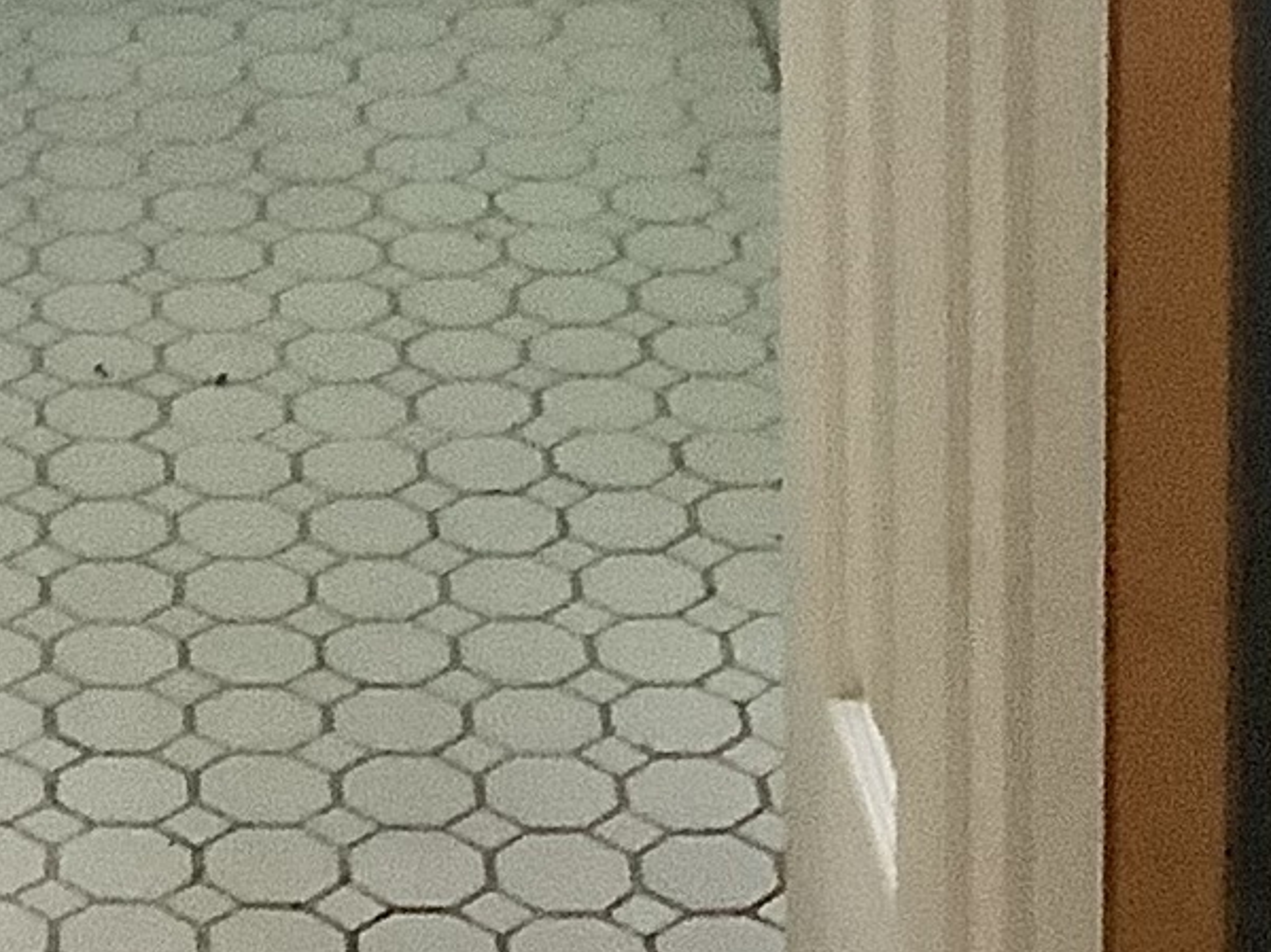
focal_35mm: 159
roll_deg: +1.4
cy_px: -1045
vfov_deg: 8.7
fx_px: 5837
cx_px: 185
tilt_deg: -11.4
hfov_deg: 12.4
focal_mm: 3.3
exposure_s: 1/40
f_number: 2.4
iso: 400
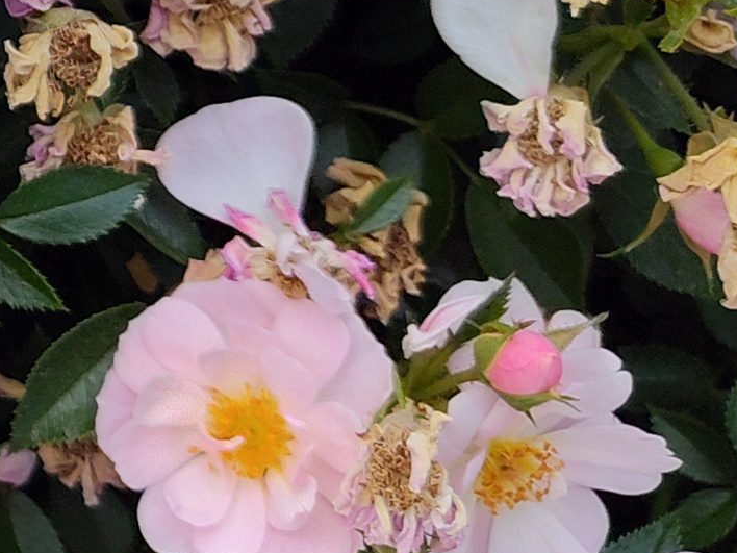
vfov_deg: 10.3
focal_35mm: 133
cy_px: -564
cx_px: -969
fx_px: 2832
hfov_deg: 12.2
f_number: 1.8
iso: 100
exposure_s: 1/315
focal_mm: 5.56
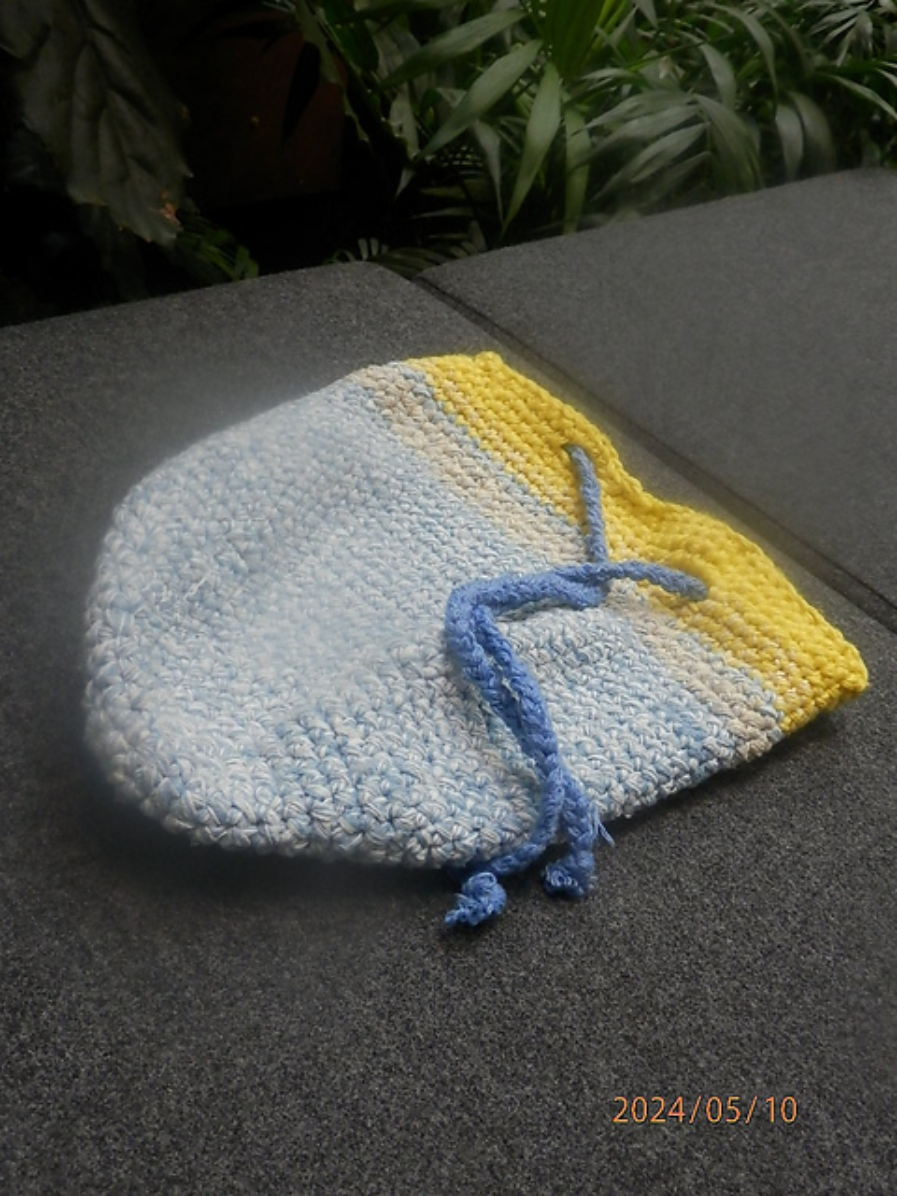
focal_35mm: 34
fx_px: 1175
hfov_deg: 41.8
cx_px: 448
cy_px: 598
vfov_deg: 54.0
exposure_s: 1/50
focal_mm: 6.2
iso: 200
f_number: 3.5
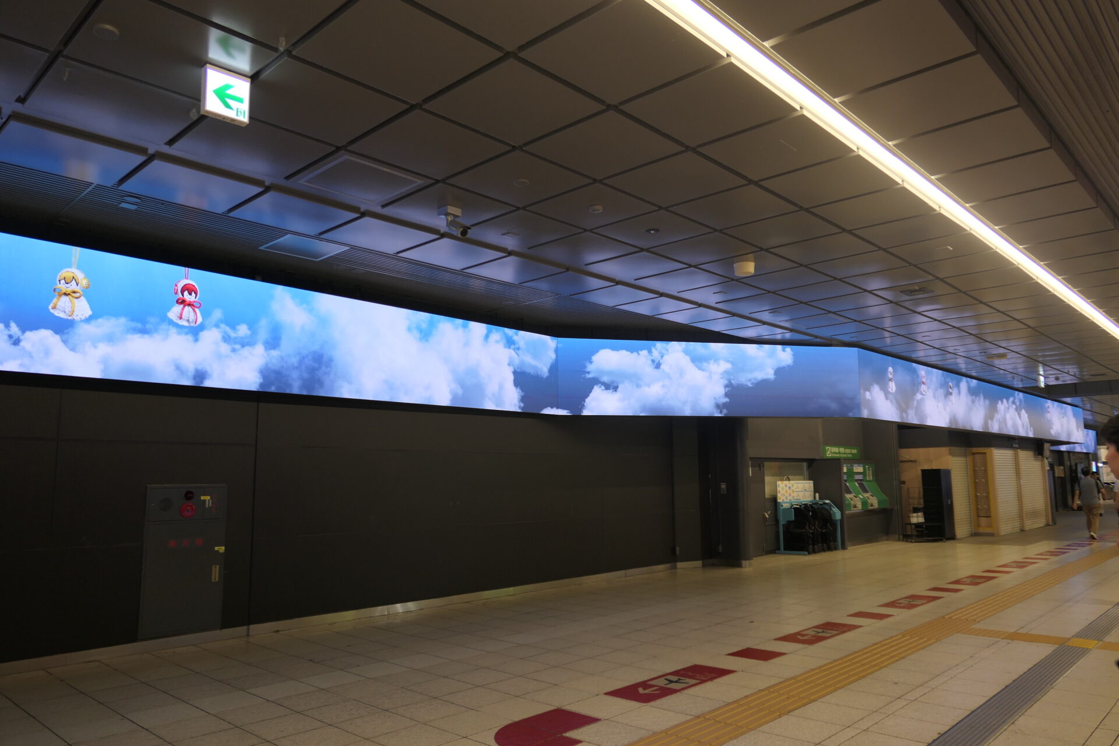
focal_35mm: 24
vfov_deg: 53.1
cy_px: 373
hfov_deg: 73.7
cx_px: 560
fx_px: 746
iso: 125
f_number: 1.6
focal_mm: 8.8
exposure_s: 1/125
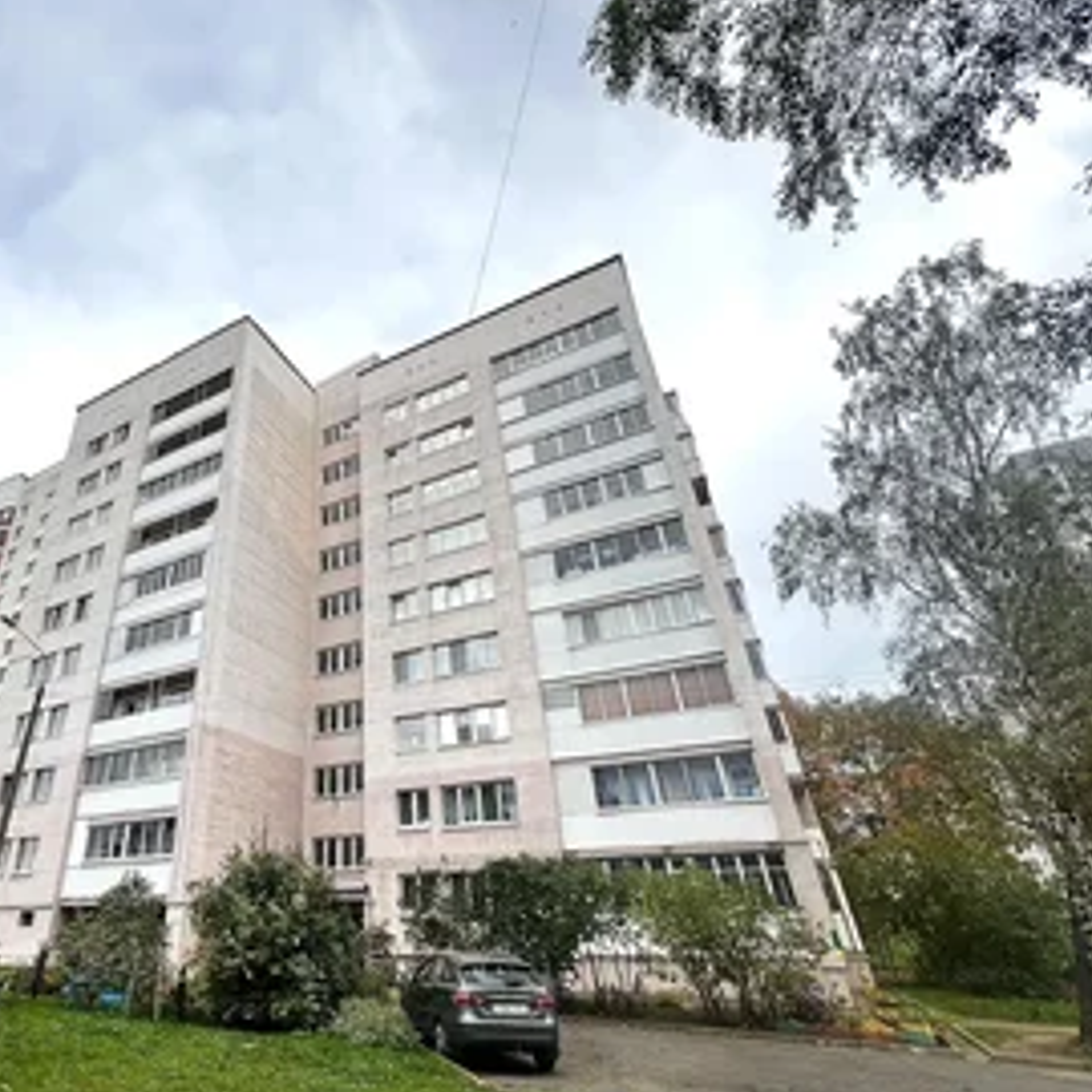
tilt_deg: +29.6
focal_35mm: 17
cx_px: 336
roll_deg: -0.5
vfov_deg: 83.8
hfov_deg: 80.2
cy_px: 586
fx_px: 607
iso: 32
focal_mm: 1.57
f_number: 1.8
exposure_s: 1/209
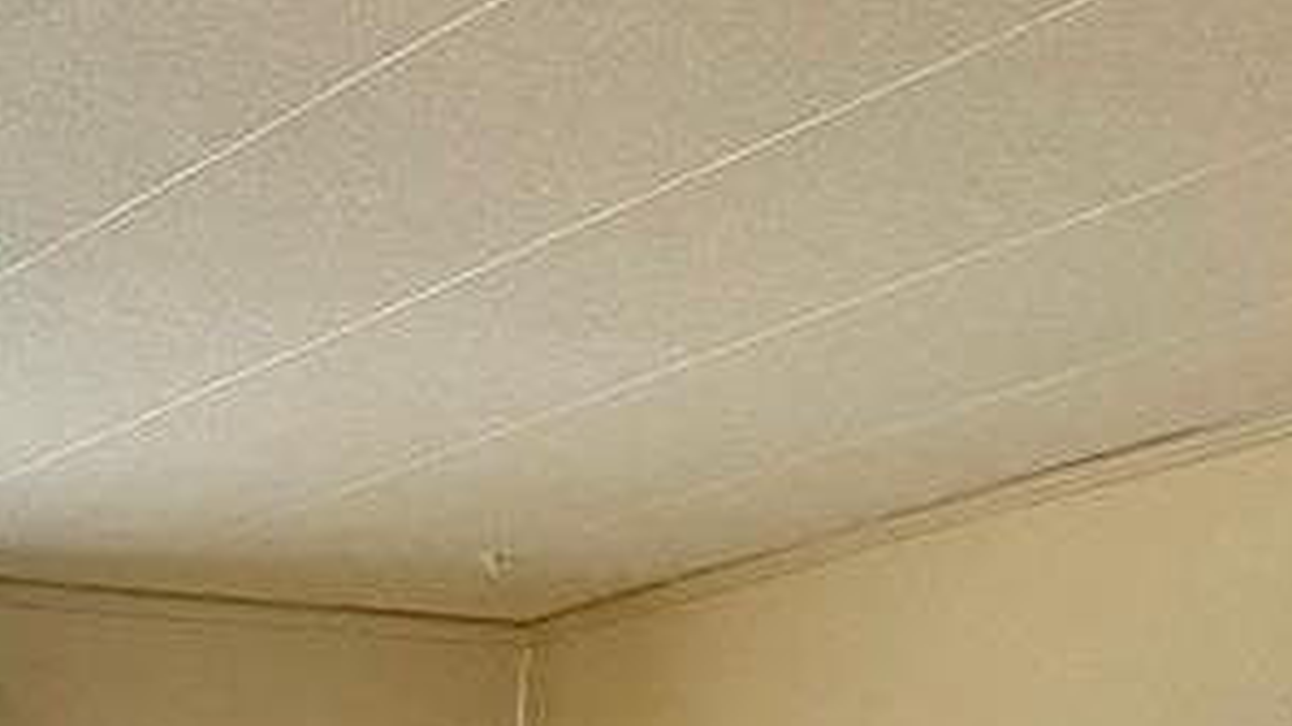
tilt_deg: -10.0
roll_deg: -2.0
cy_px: 1824
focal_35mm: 105
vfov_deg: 9.9
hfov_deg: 19.2
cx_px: -272
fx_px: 3596
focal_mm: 6.76
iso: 800
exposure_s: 1/57
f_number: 1.78
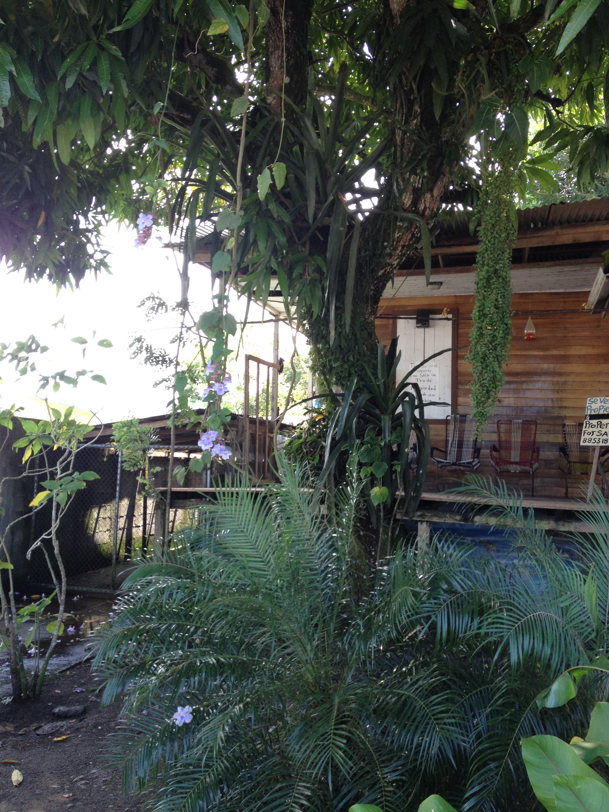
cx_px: 304
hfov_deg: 40.7
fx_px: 821
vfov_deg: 52.6
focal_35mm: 35
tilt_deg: +2.1
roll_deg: -0.7
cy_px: 406
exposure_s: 1/120
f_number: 2.4
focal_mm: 4.28
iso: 64
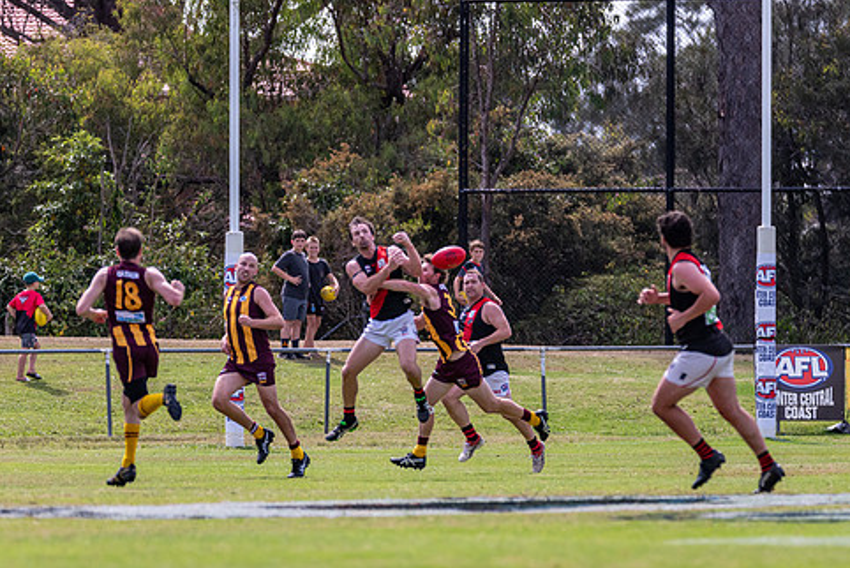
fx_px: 11600
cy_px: 343
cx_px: 428
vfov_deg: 2.8
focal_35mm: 491
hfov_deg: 4.2
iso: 800
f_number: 6.3
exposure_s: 1/2500
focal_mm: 350
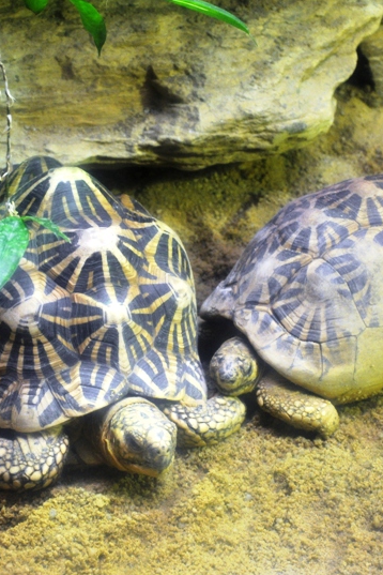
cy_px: 288
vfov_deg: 12.9
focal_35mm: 159
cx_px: 144
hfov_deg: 8.6
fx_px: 2537
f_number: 5.3
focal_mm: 70
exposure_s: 1/40
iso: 800
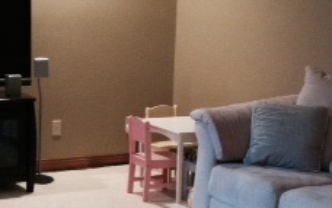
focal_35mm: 98
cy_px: 125
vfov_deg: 13.4
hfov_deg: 21.1
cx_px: 216
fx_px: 888
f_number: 2.4
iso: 400
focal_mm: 4.12
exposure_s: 1/17
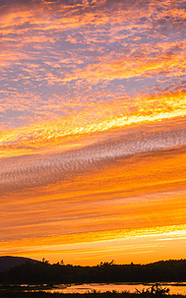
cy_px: 175
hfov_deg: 18.3
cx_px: 59
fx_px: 577
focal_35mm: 71
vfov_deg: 28.9
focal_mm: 24
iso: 100
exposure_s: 1/15
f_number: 14
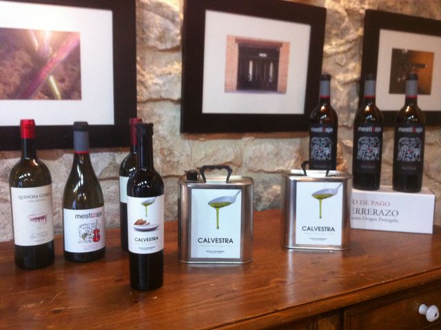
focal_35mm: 35
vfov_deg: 40.6
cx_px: 220
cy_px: 165
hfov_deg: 52.7
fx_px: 445
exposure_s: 1/15
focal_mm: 3.85
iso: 320
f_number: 2.8
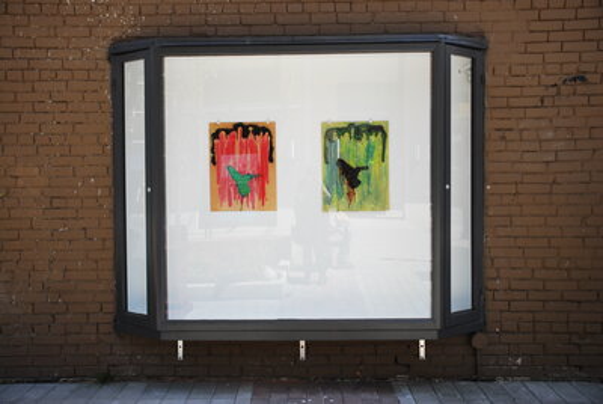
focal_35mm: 36
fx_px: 604
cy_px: 202
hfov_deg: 53.1
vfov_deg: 37.0
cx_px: 302
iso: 160
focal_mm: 24
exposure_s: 1/320
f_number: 3.8
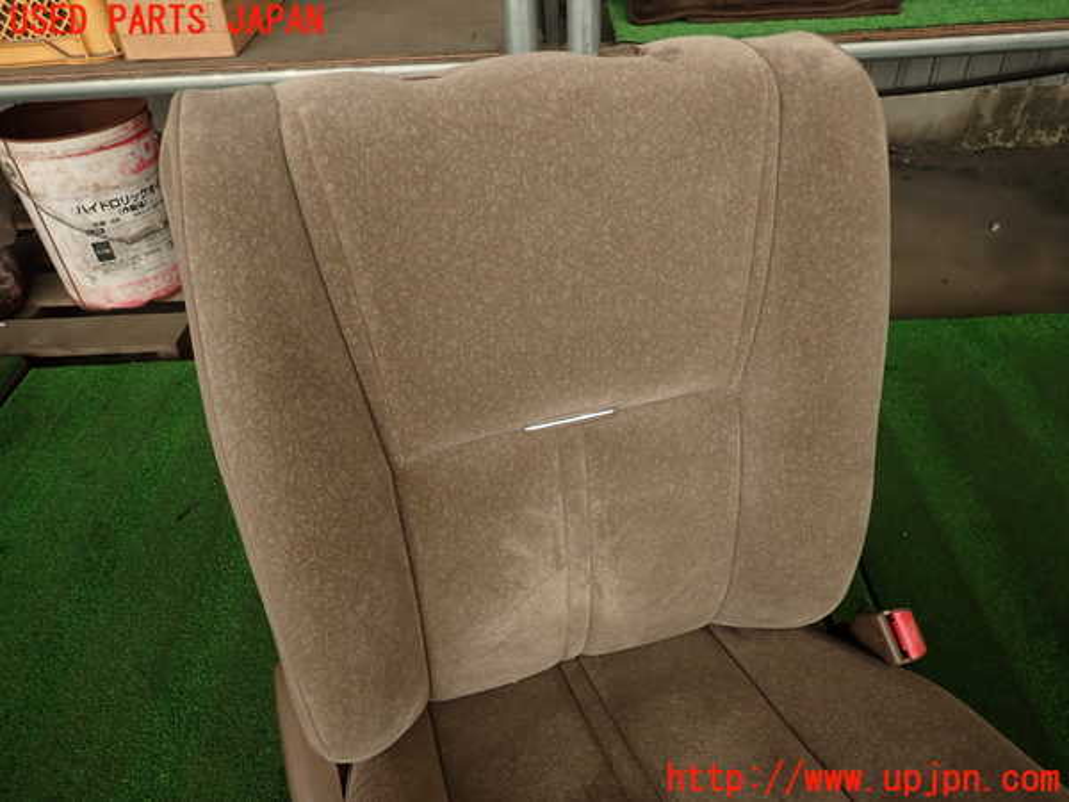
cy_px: 401
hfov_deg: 69.4
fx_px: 772
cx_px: 534
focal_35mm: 25
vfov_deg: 54.9
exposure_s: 1/80
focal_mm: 4.5
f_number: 2
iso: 100
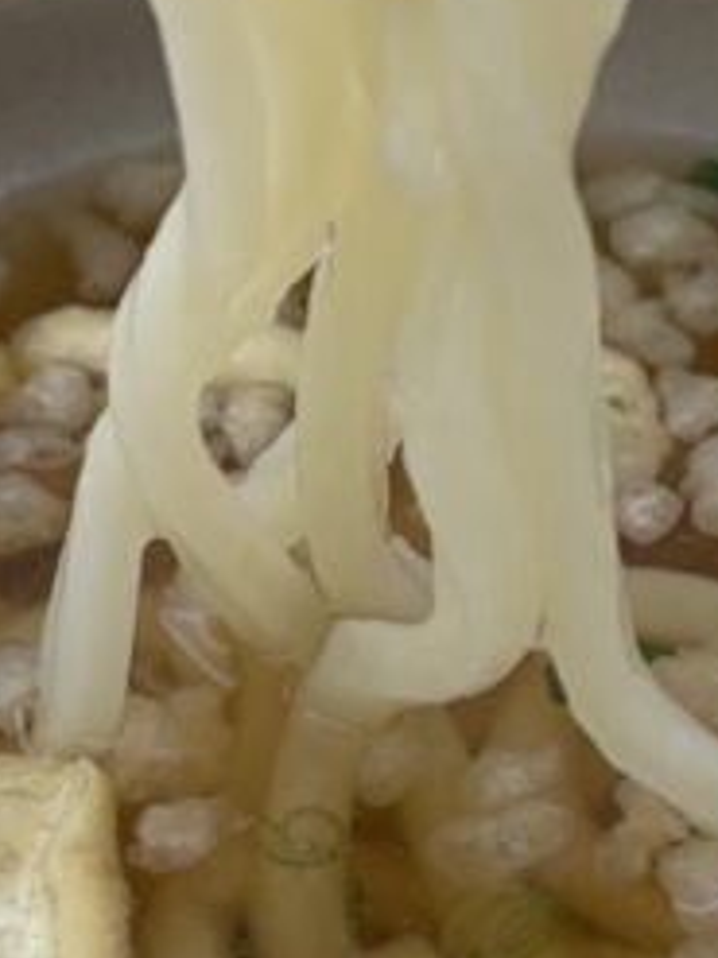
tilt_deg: -39.7
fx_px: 2989
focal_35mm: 108
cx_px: 404
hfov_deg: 13.7
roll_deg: +2.1
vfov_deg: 18.2
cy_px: 314
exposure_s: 1/120
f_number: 1.6
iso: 100
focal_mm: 5.96
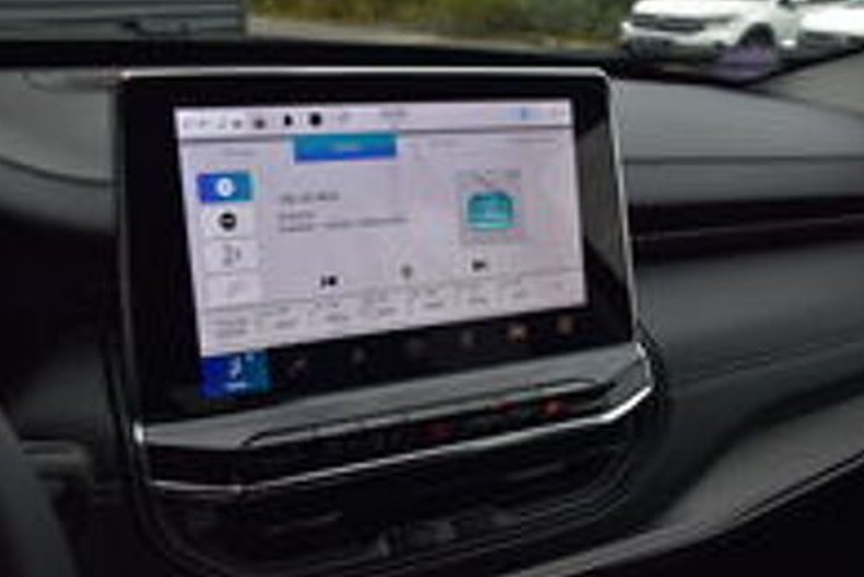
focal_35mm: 36
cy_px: 283
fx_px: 853
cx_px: 432
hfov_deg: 53.7
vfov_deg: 37.4
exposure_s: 1/80
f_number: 8
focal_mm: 23
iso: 400
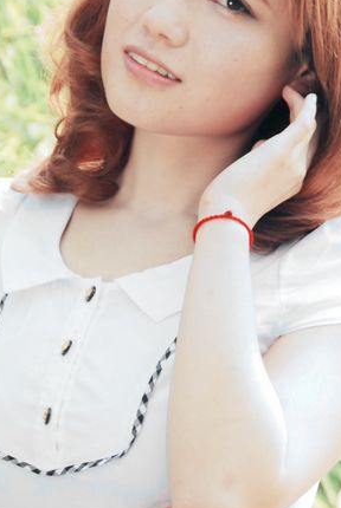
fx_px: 4148
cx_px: 208
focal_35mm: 293
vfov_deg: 7.0
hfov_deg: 4.7
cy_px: 250
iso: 100
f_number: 5.6
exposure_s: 1/90
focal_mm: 105
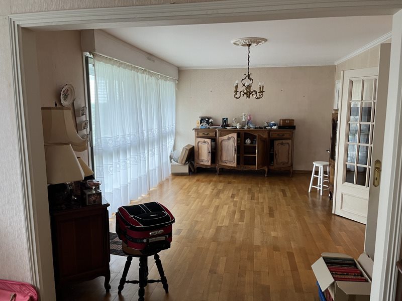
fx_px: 302
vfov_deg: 53.1
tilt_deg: -9.0
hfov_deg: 67.3
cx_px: 201
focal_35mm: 26
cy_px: 150
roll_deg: +0.7
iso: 80
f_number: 1.6
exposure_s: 1/50
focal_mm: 5.1
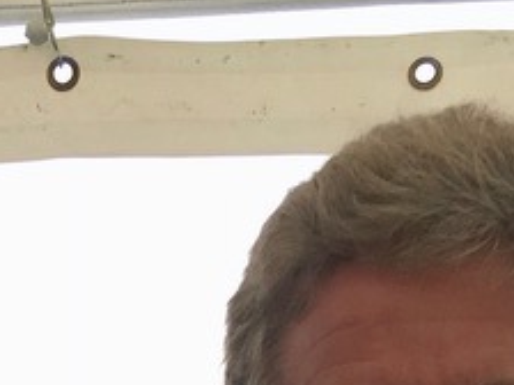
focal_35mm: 166
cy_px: 951
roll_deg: +0.2
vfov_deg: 8.2
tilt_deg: -5.2
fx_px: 2465
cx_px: 23
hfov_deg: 11.8
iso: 25
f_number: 2.2
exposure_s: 1/142
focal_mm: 4.15
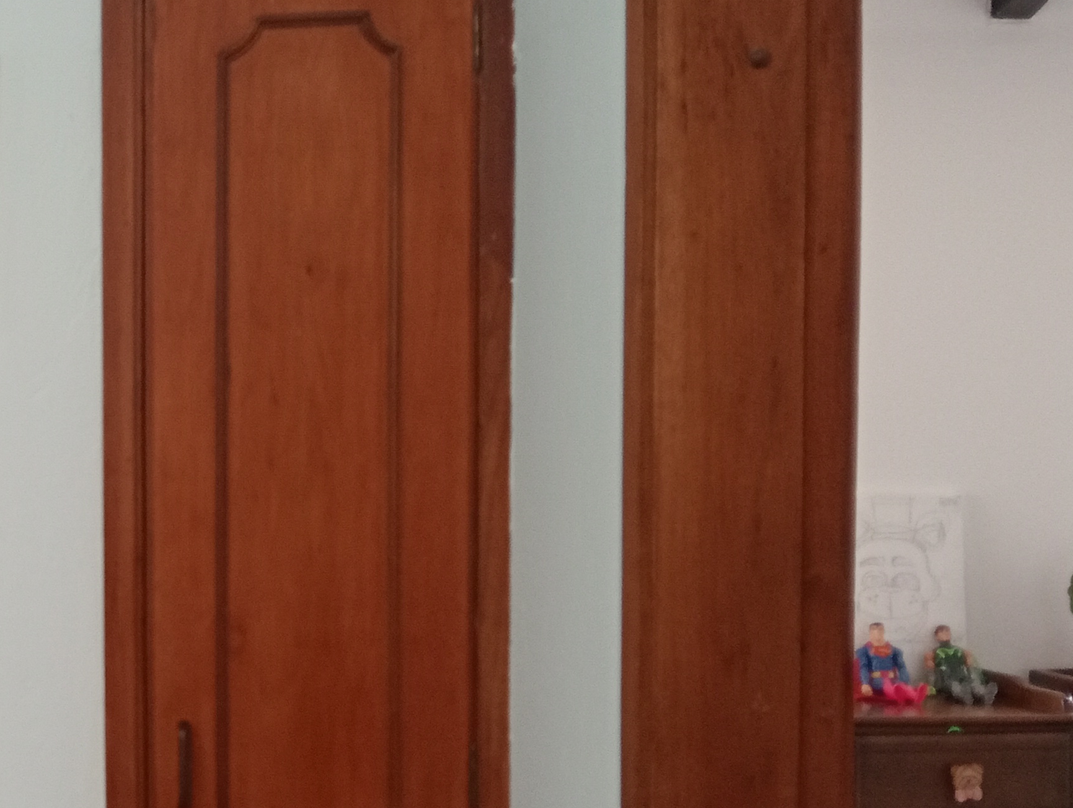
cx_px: -138
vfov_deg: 22.2
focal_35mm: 66
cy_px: 569
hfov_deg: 26.7
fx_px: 2049
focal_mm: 3.98
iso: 548
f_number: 1.8
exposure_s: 1/33.3
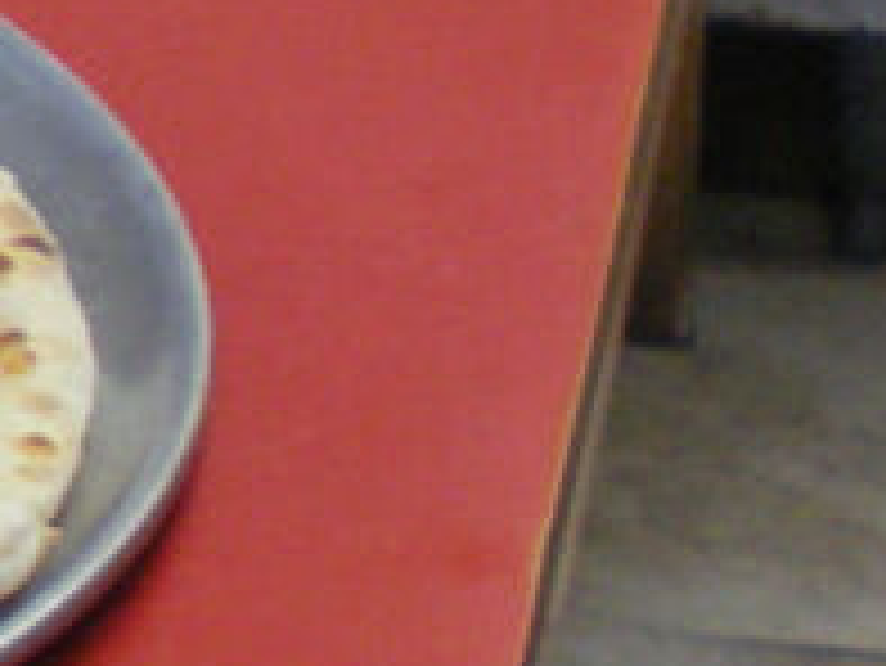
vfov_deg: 6.4
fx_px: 5916
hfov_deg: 7.8
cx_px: -1367
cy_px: 22
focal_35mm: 231
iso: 200
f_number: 3.1
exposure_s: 1/47.8
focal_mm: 6.3
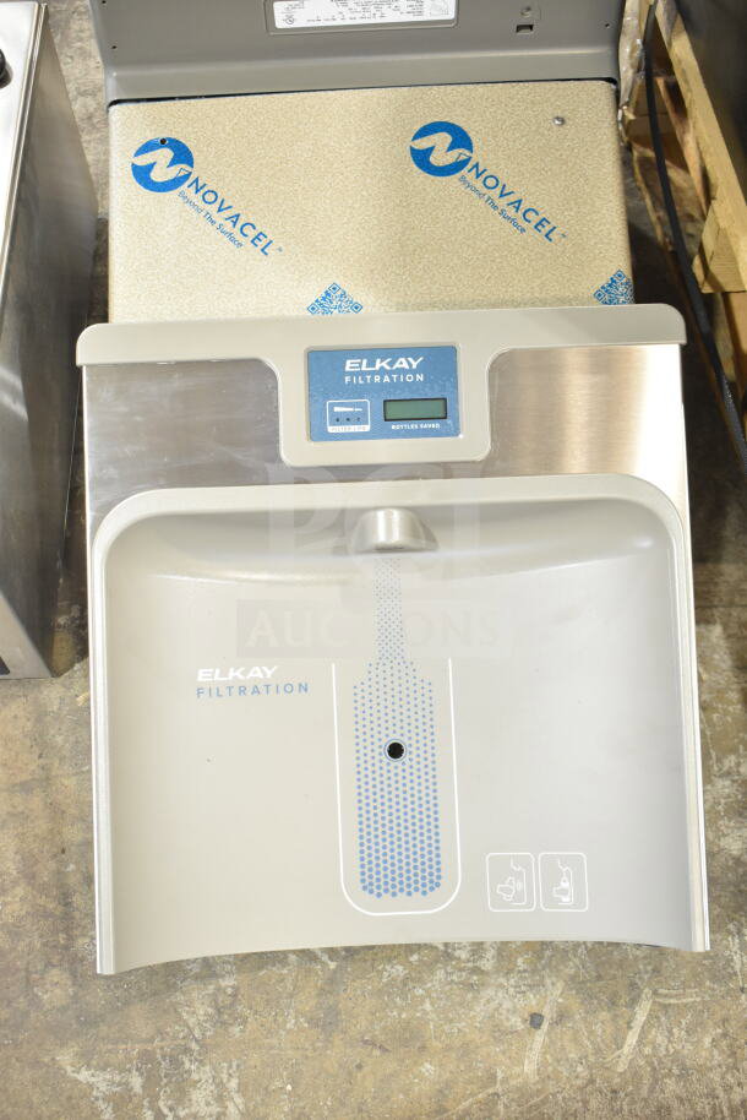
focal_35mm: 39
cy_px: 560
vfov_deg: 49.5
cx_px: 374
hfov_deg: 34.2
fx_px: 1213
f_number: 5
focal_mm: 26
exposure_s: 1/100
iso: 1600
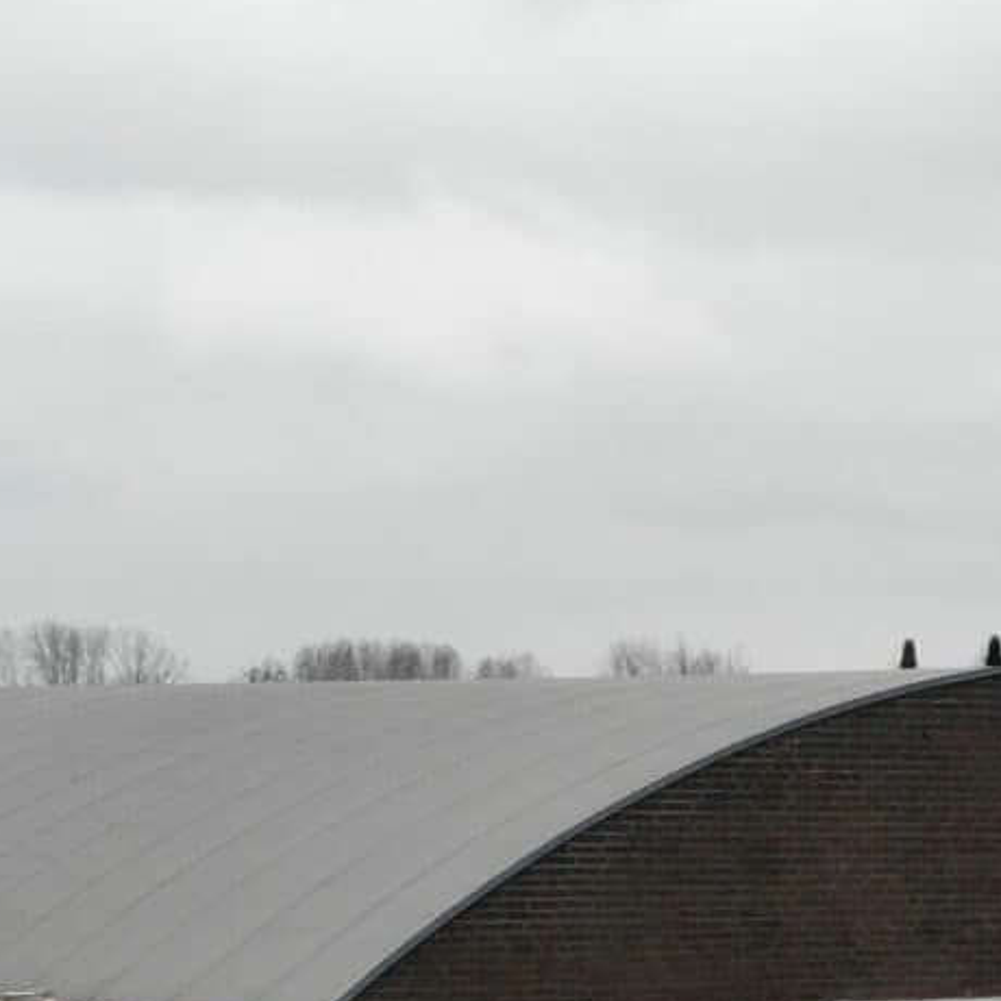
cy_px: 1239
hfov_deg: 14.7
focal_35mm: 118
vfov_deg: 14.3
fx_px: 3861
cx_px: 696
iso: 100
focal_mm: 4.5
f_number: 2.8
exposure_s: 1/60
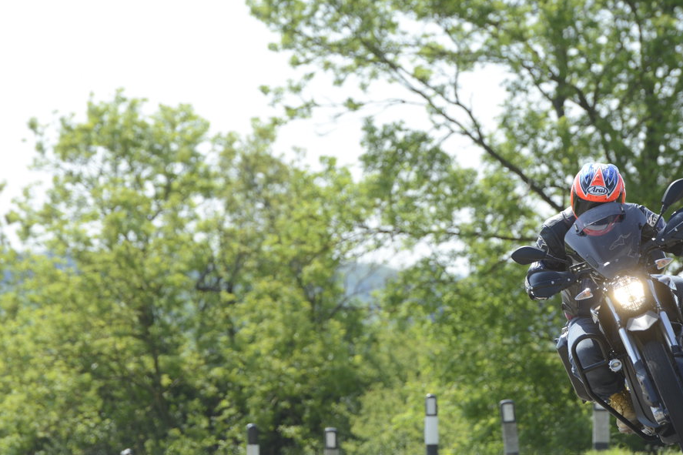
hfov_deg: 5.7
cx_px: 368
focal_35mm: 361
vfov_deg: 3.8
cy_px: 263
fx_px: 6847
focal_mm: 200
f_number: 4.5
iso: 200
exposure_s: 1/500
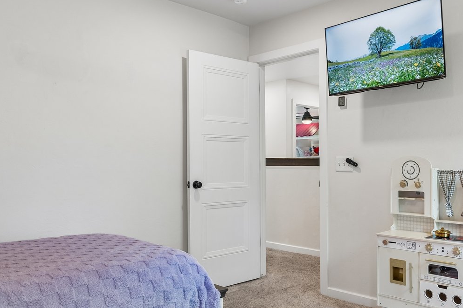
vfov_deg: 40.0
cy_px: 163
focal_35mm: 33
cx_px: 294
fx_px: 424
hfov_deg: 56.4
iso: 200
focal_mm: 16
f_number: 8
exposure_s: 1/100
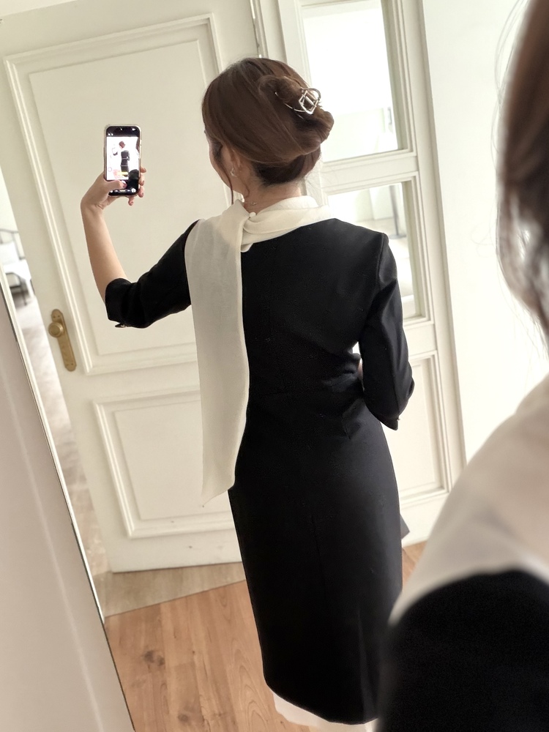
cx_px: 274
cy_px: 366
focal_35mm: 30
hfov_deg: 46.8
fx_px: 634
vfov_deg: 60.0
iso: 400
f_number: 1.9
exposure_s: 1/30
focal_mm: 2.71
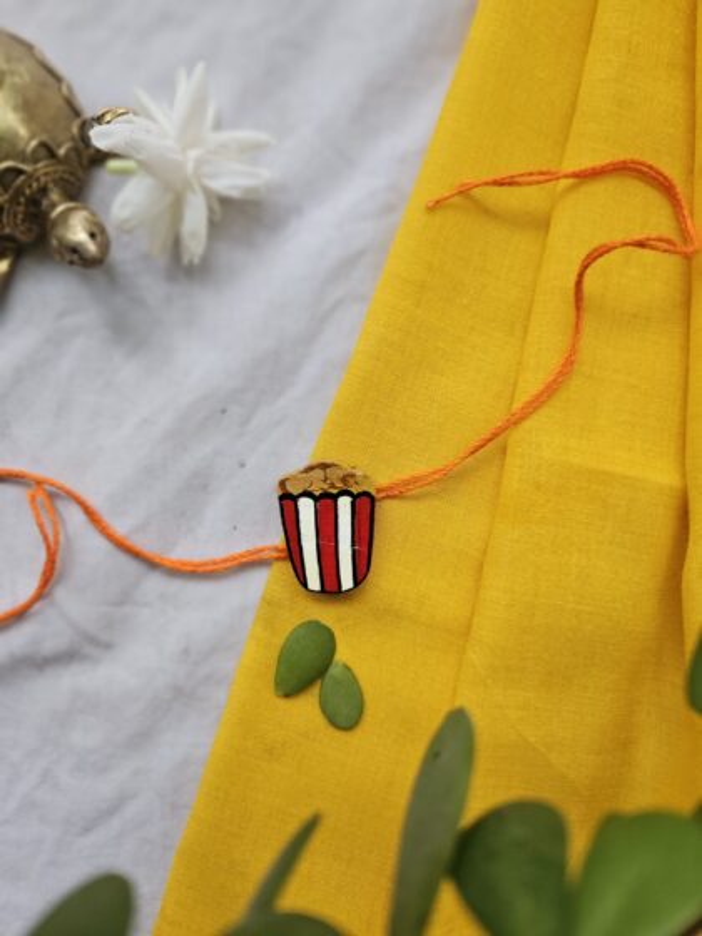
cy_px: 468
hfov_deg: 58.9
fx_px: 622
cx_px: 351
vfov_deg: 73.9
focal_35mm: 23
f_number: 1.8
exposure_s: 1/100
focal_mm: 5.4
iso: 160
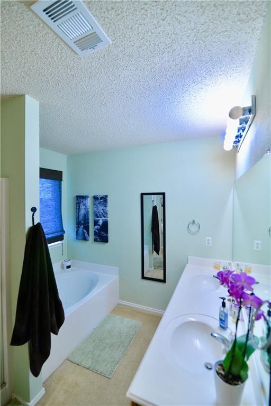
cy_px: 203
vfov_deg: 96.7
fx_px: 181
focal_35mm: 16
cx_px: 136
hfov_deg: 73.7
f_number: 3.2
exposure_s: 1/40
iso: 400
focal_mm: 16
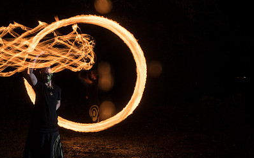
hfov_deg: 37.5
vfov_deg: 24.7
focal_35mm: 52
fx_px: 359
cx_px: 49
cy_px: 101
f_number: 22
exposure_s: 1.4
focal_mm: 27
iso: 200
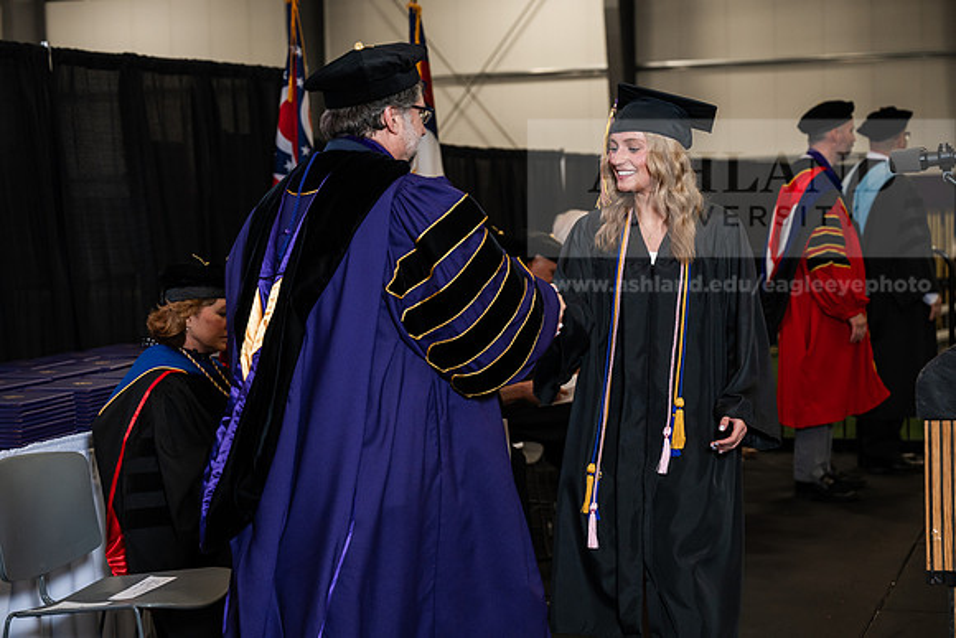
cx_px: 478
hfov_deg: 28.8
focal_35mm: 70
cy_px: 319
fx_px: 1859
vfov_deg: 19.5
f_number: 4.5
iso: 1250
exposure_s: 1/200
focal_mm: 70
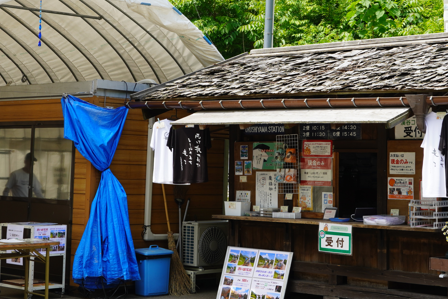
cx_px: 264
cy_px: 88
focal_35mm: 85
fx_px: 1058
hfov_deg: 23.9
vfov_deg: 16.0
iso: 100
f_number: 8
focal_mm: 32
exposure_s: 1/100
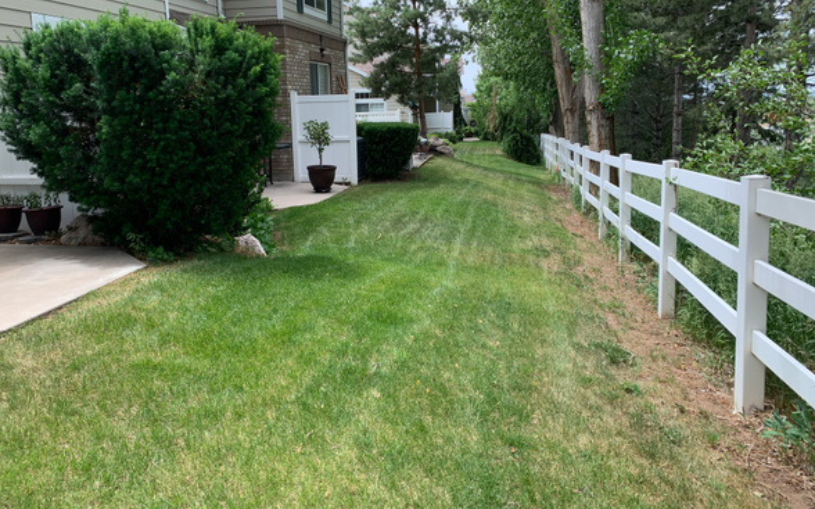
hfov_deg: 62.9
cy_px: 204
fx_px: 666
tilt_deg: -8.1
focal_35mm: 30
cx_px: 389
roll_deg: +2.2
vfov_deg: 41.6
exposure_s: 1/573
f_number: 1.8
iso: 25
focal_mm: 4.25
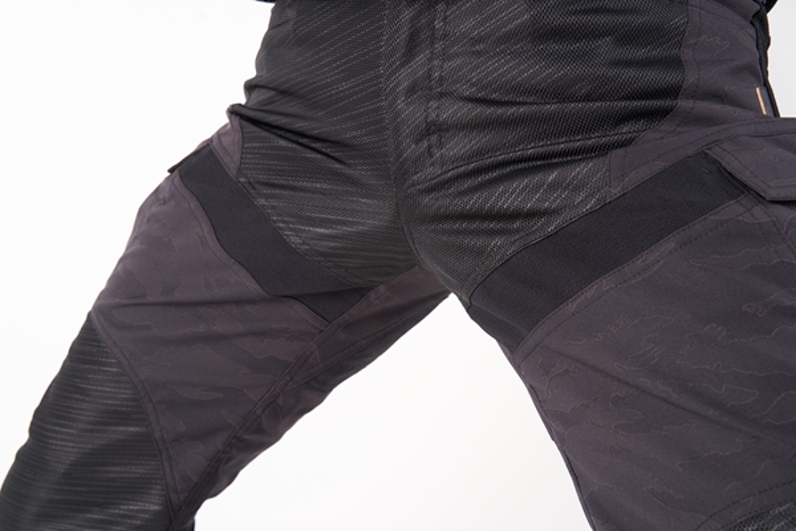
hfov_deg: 58.7
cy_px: 266
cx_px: 398
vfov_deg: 41.1
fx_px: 708
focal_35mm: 32
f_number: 9
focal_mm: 32
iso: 160
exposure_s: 1/80
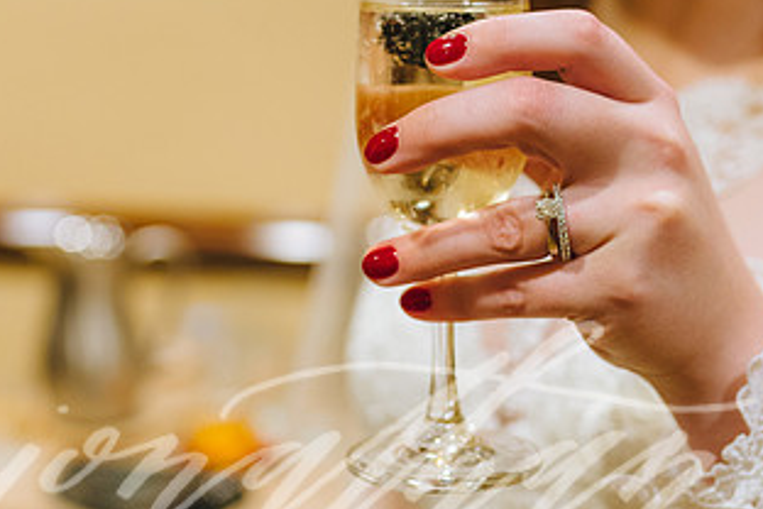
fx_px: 1378
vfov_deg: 20.9
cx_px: 462
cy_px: 182
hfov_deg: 30.9
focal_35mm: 65
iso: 1250
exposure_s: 1/160
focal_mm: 35
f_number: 2.5
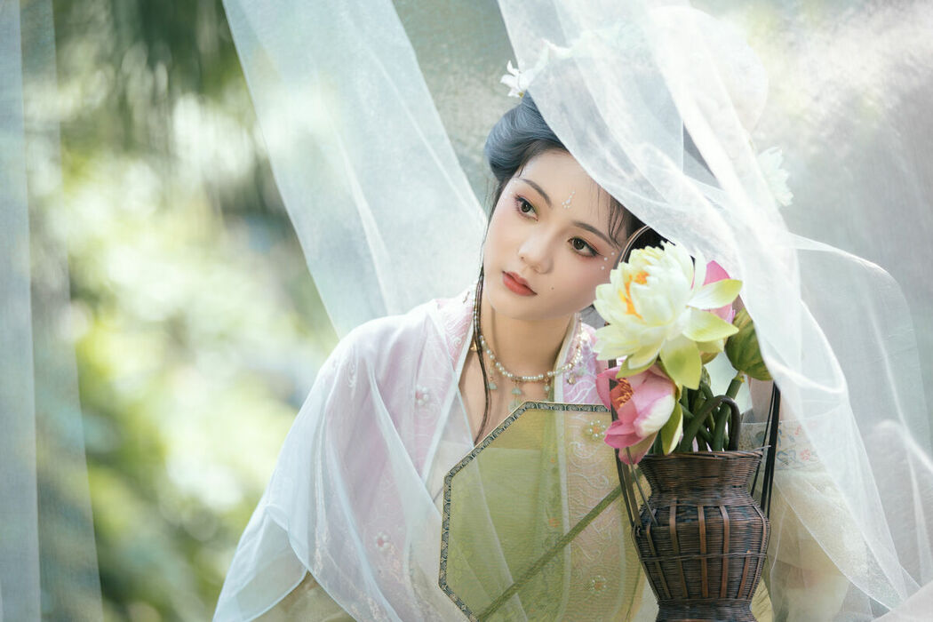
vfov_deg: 11.2
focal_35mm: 122
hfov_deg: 16.8
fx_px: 3162
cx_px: 466
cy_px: 311
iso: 200
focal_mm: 123
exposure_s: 1/320
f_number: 2.8
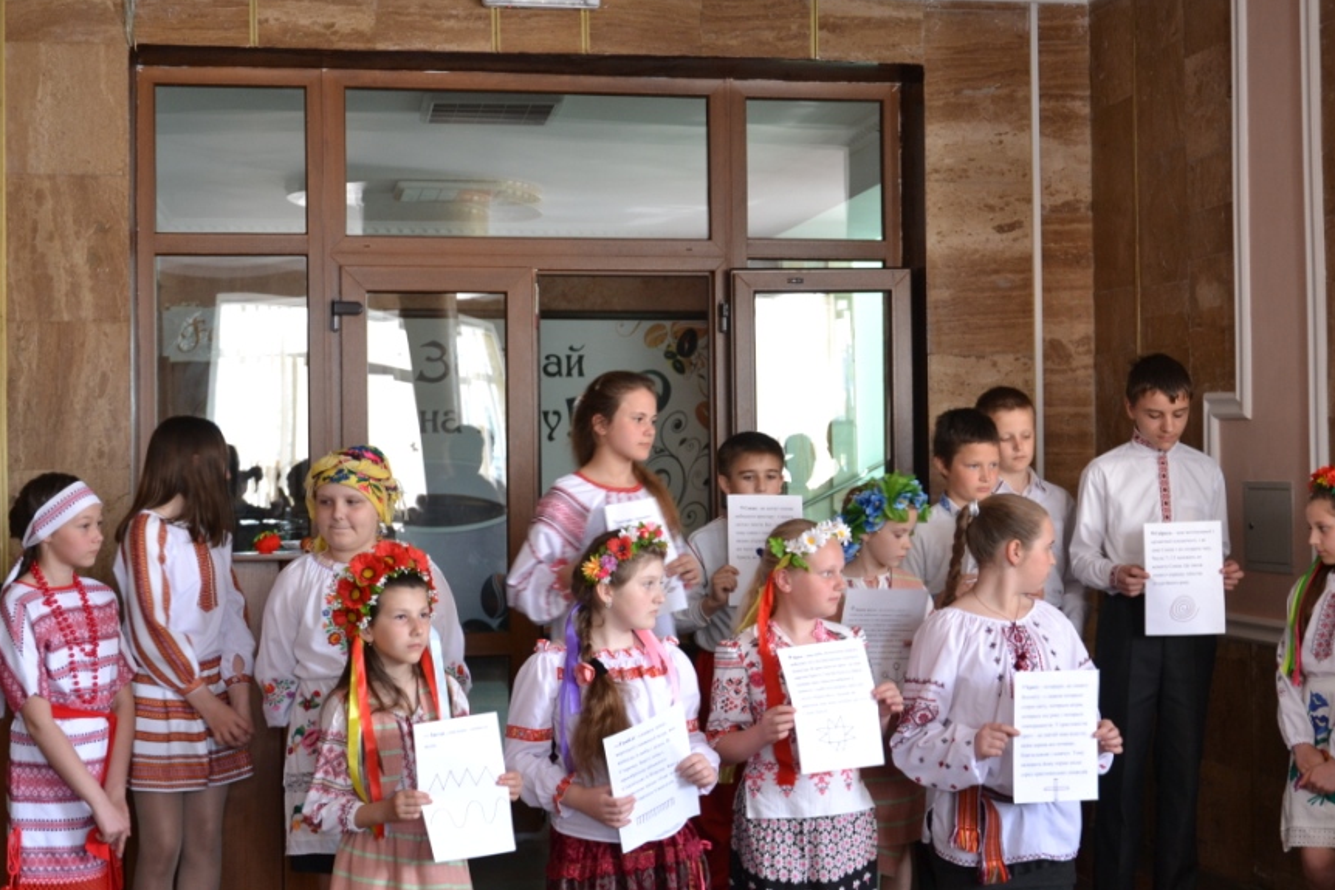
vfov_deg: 23.8
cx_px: 742
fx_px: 2114
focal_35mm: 57
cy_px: 450
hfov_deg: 35.0
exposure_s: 1/15
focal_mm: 32
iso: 450
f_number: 4.2
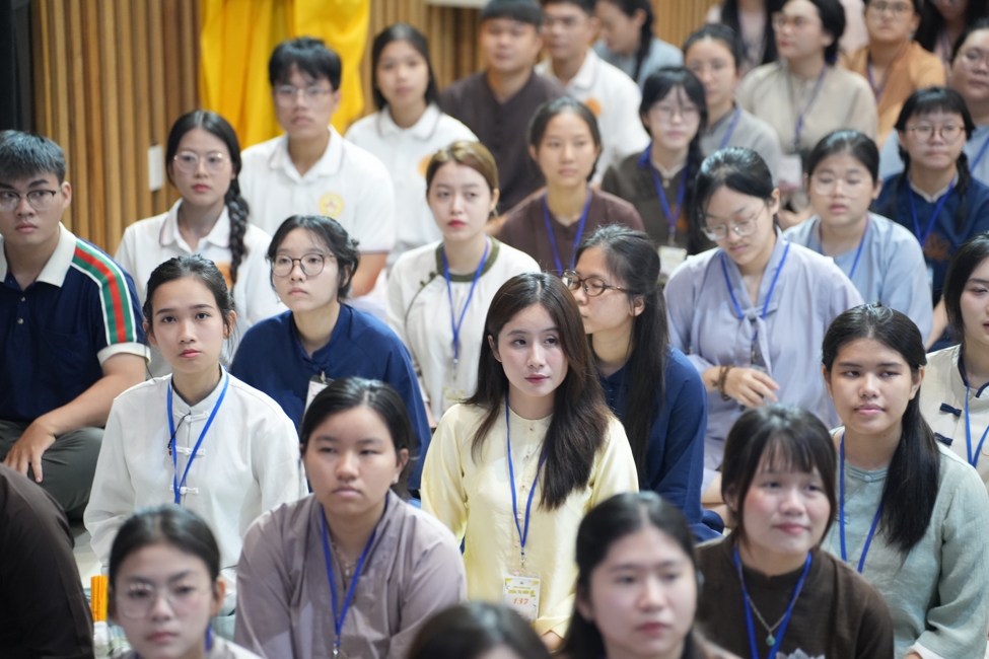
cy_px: 330
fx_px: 3461
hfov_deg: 16.3
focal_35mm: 126
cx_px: 494
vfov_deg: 10.9
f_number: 2.8
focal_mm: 126
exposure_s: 1/100
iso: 3200
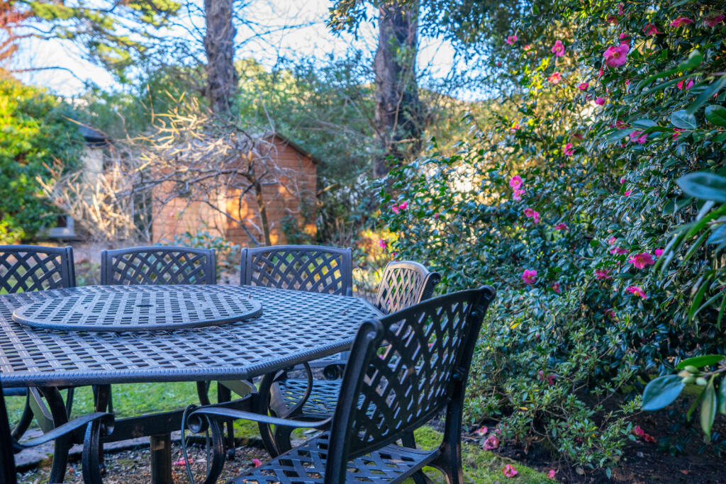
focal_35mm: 35
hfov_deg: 54.4
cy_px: 242
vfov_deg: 37.9
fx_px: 706
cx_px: 363
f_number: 2.8
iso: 400
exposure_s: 1/250
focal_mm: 35
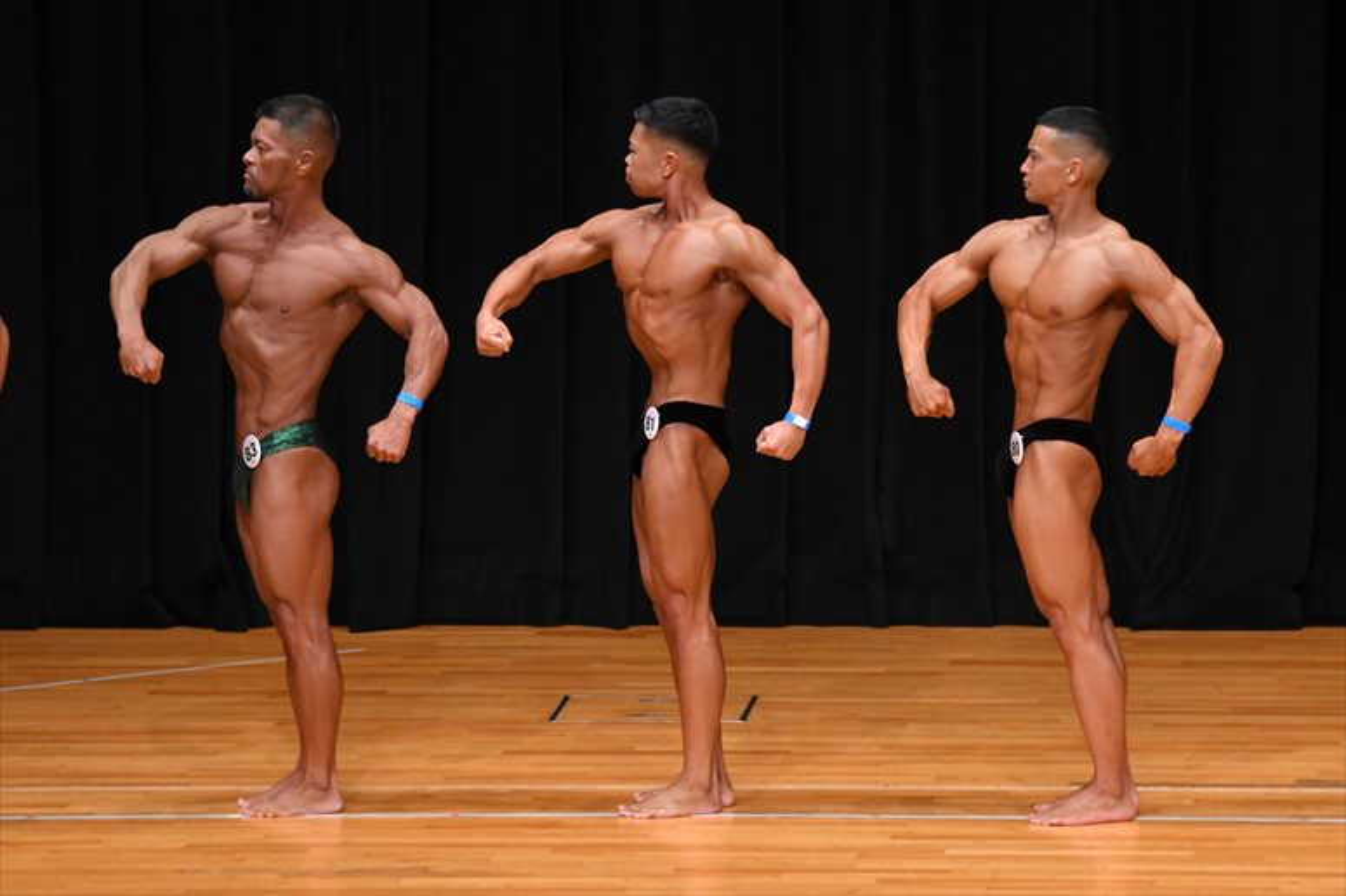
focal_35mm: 270
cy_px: 448
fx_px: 10090
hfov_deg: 7.6
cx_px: 673
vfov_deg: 5.1
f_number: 5.6
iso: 3200
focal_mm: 180
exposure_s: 1/400
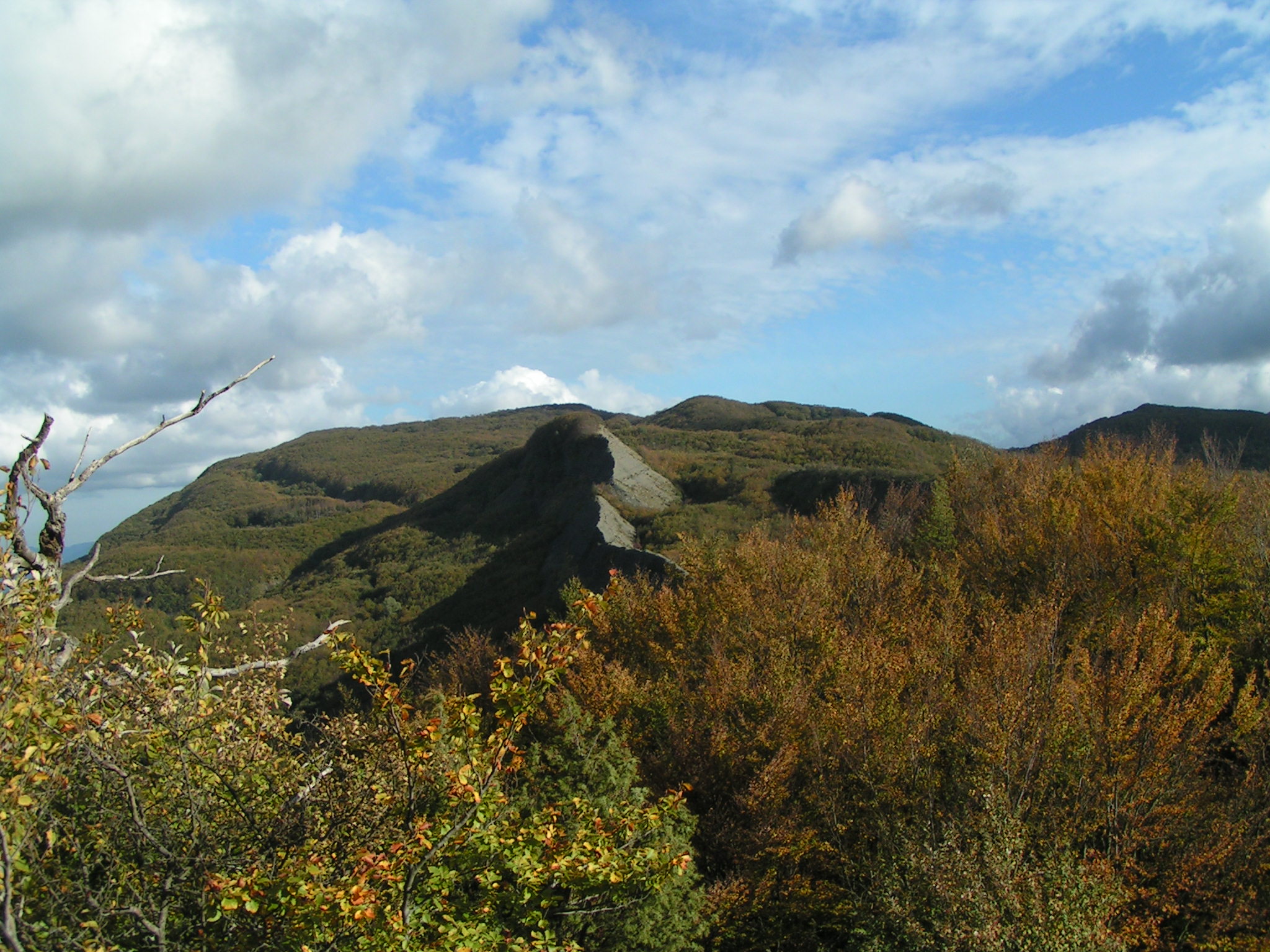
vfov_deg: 37.7
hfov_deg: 49.0
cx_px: 635
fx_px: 1394
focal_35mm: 38
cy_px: 476
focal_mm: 5.8
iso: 50
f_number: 5.6
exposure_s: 1/400
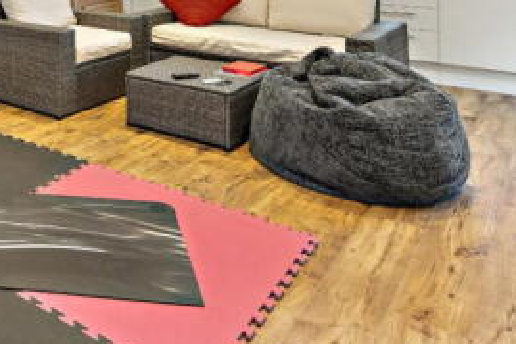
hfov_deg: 42.2
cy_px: -57
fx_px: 559
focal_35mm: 39
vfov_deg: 29.8
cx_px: -11
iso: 320
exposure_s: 1/8
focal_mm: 16
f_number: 4.5
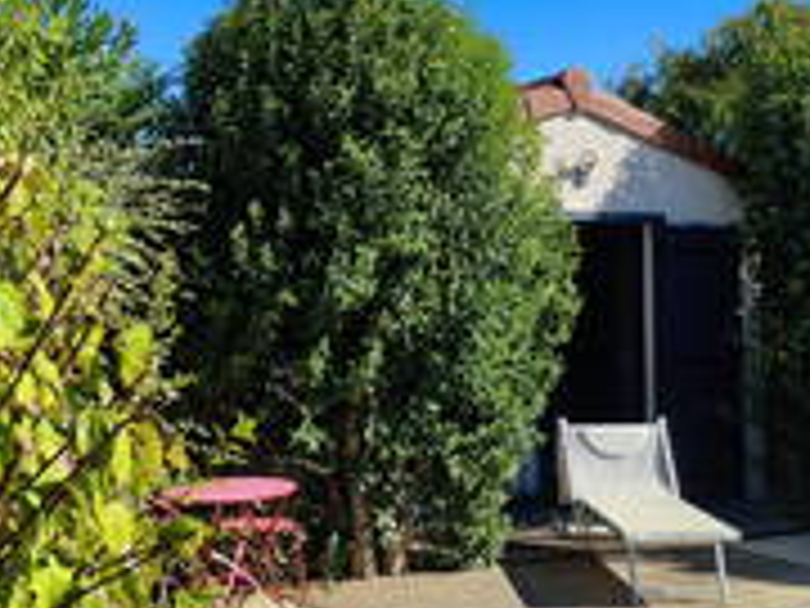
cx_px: 446
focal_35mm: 52
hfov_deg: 36.8
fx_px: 1217
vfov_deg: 27.7
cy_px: 167
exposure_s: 1/2771
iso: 80
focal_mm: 4.94
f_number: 1.5
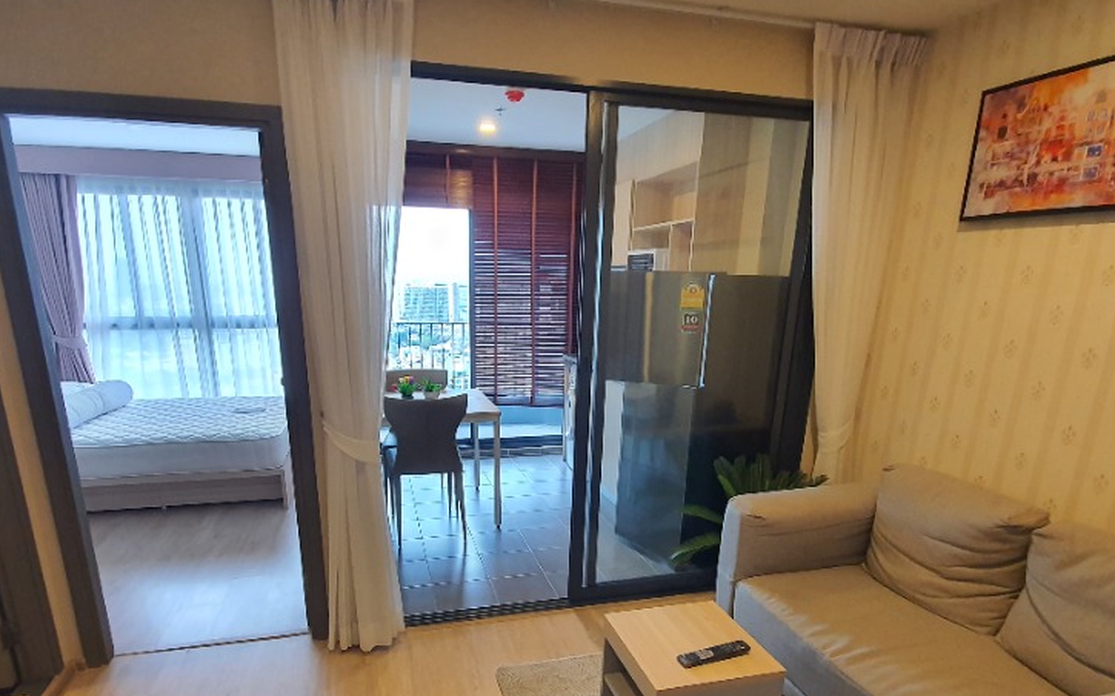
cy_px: 456
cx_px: 551
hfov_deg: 88.0
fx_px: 577
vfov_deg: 60.9
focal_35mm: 19
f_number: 2.2
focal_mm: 1.8
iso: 320
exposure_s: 1/33
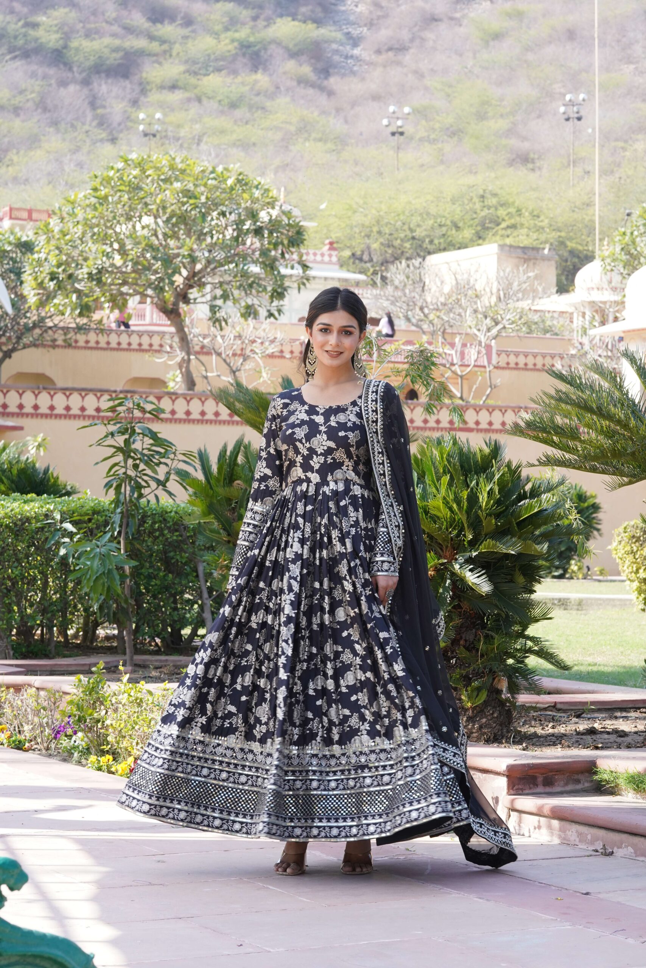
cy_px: 484
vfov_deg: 23.9
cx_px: 323
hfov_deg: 16.1
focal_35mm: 85
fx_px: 2287
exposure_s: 1/250
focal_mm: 85
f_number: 9
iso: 1000
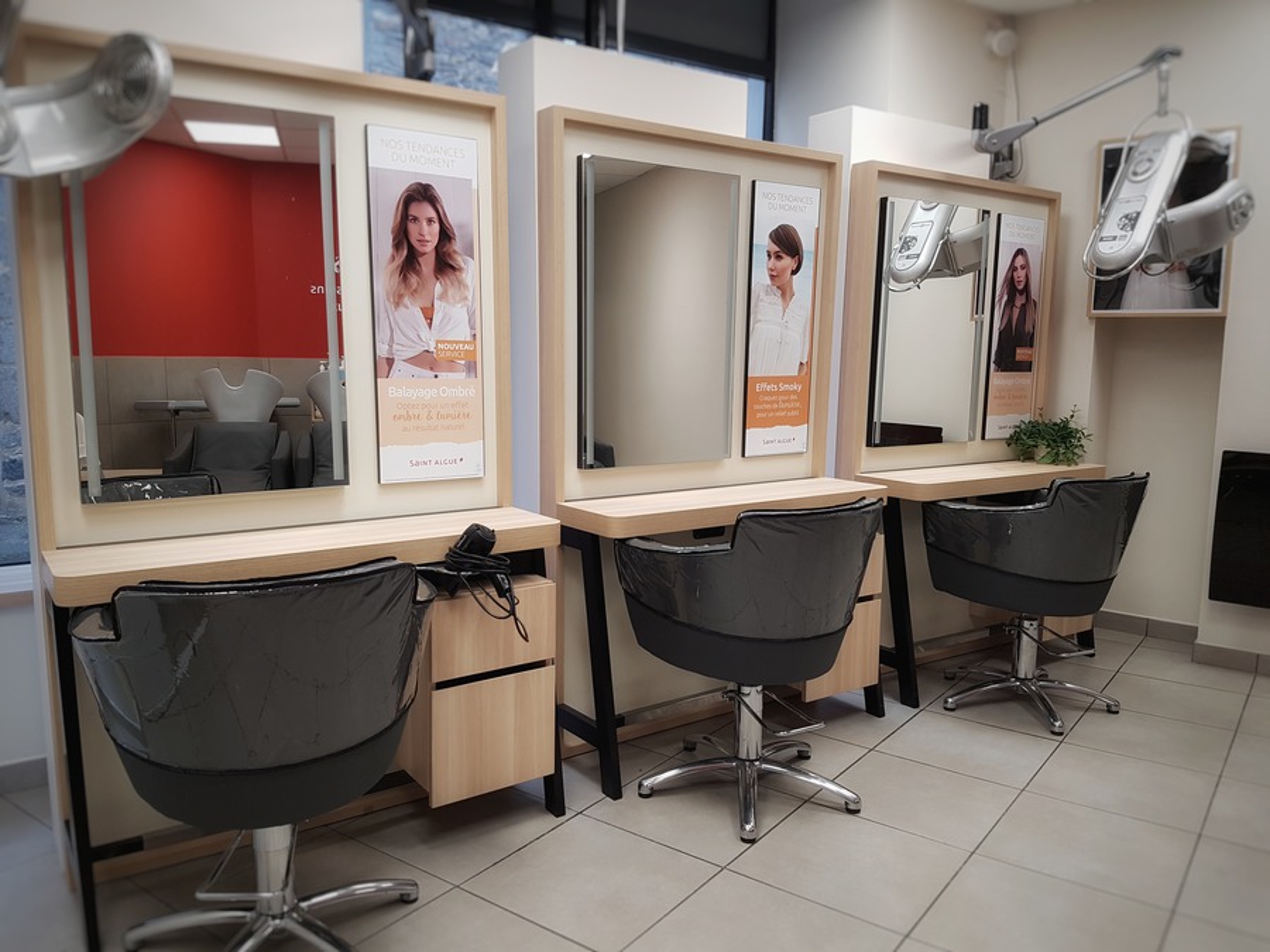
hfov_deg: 67.3
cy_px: 476
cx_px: 635
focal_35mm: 26
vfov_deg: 53.1
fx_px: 954
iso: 64
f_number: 1.7
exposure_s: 1/50
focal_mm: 4.2
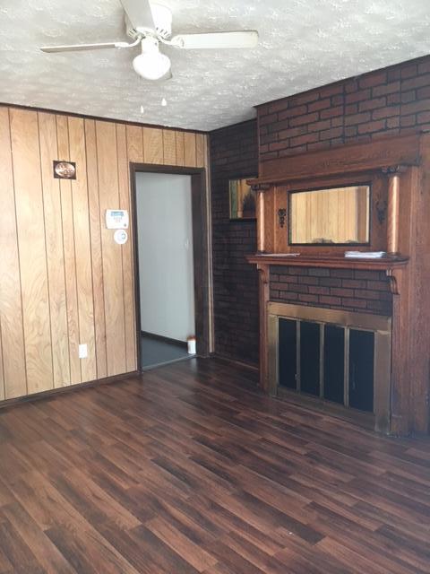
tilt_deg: -4.6
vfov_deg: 61.7
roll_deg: +1.1
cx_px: 215
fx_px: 480
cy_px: 287
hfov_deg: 48.2
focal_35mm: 29
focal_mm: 4.15
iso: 125
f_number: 2.2
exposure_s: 1/30
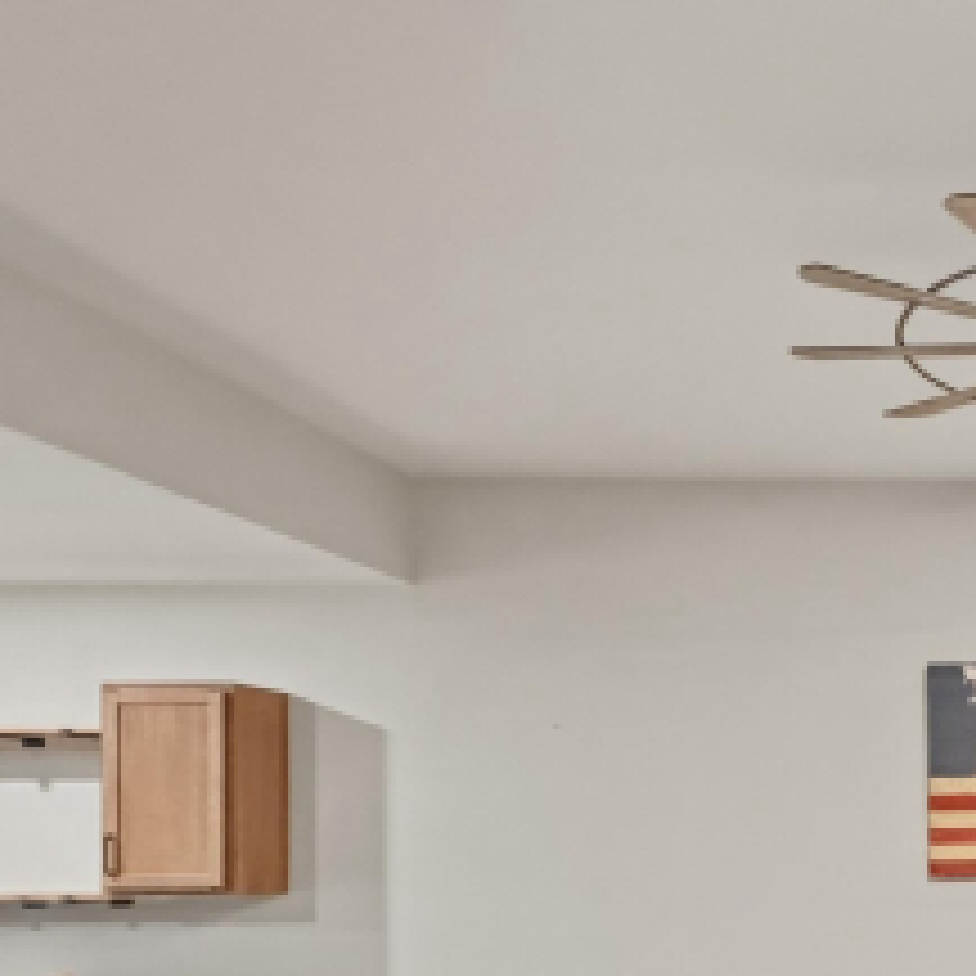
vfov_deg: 39.7
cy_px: 931
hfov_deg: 35.1
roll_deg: +0.2
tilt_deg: -3.7
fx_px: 1212
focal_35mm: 38
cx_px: 1163
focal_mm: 2.2
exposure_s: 1/60
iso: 1000
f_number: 2.2
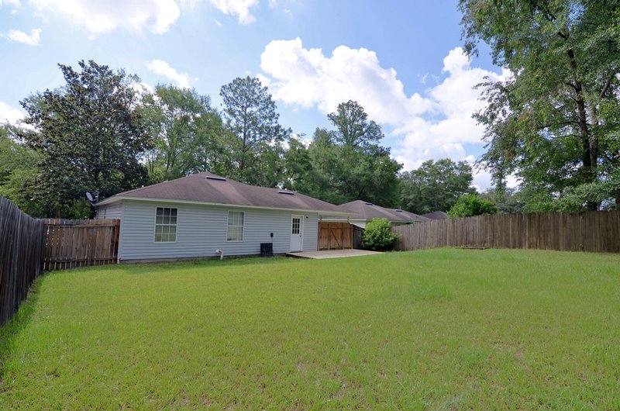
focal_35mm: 16
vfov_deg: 71.8
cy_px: 206
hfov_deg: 95.1
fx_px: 284
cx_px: 310
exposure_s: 1/50
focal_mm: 11
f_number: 8
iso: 100
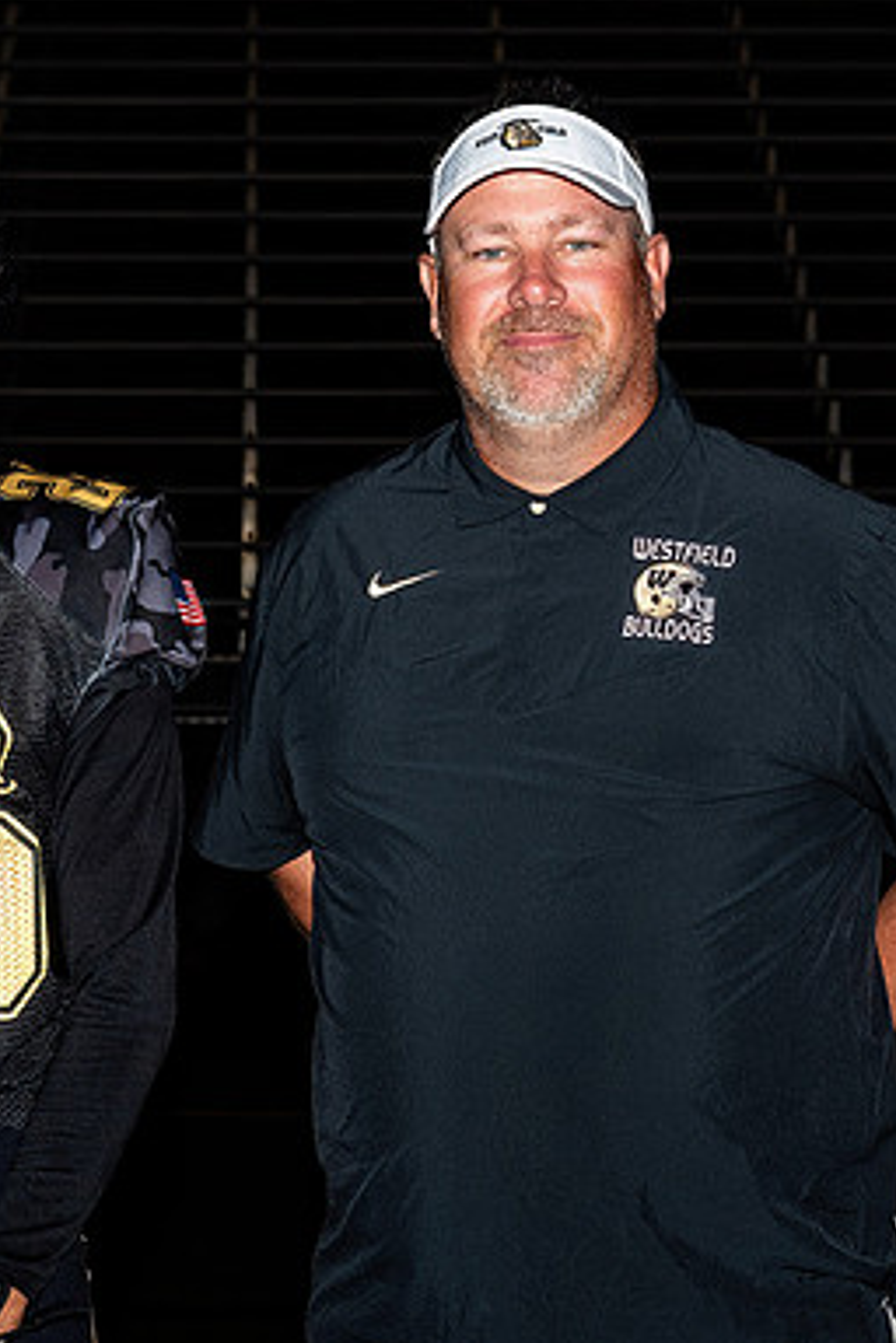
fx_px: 5898
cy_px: 912
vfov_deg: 13.0
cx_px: 323
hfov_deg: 8.7
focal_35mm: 158
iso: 320
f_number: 5
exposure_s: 1/200
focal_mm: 45
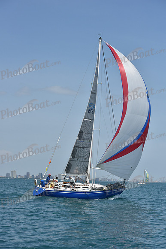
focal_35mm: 70
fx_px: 484
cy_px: 124
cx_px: 83
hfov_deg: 19.5
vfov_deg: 28.8
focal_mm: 70
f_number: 7.1
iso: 250
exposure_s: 1/1600
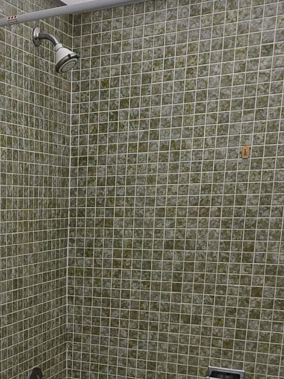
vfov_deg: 34.3
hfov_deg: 26.0
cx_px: -25
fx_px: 569
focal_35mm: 52
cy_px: 358
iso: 80
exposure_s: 1/120
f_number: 1.9
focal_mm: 2.2
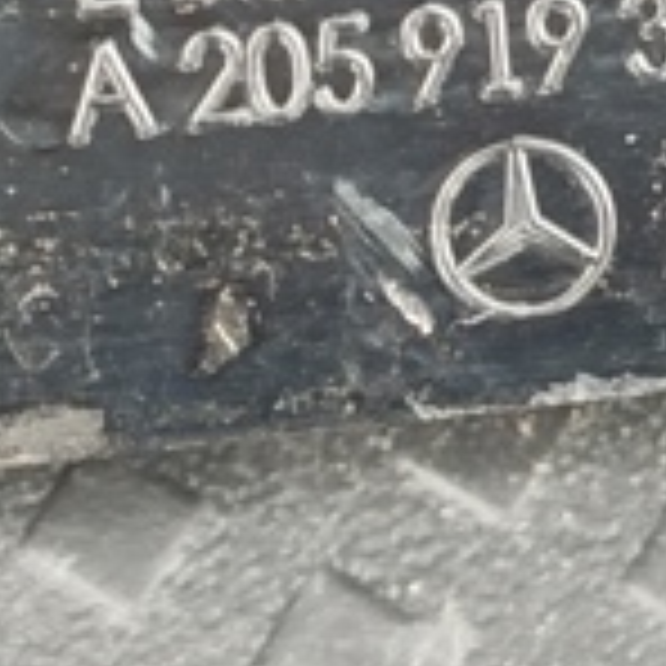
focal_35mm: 183
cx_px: 396
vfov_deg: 9.5
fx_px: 3983
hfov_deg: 9.6
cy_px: 4
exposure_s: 1/33
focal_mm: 5.31
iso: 640
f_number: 1.7
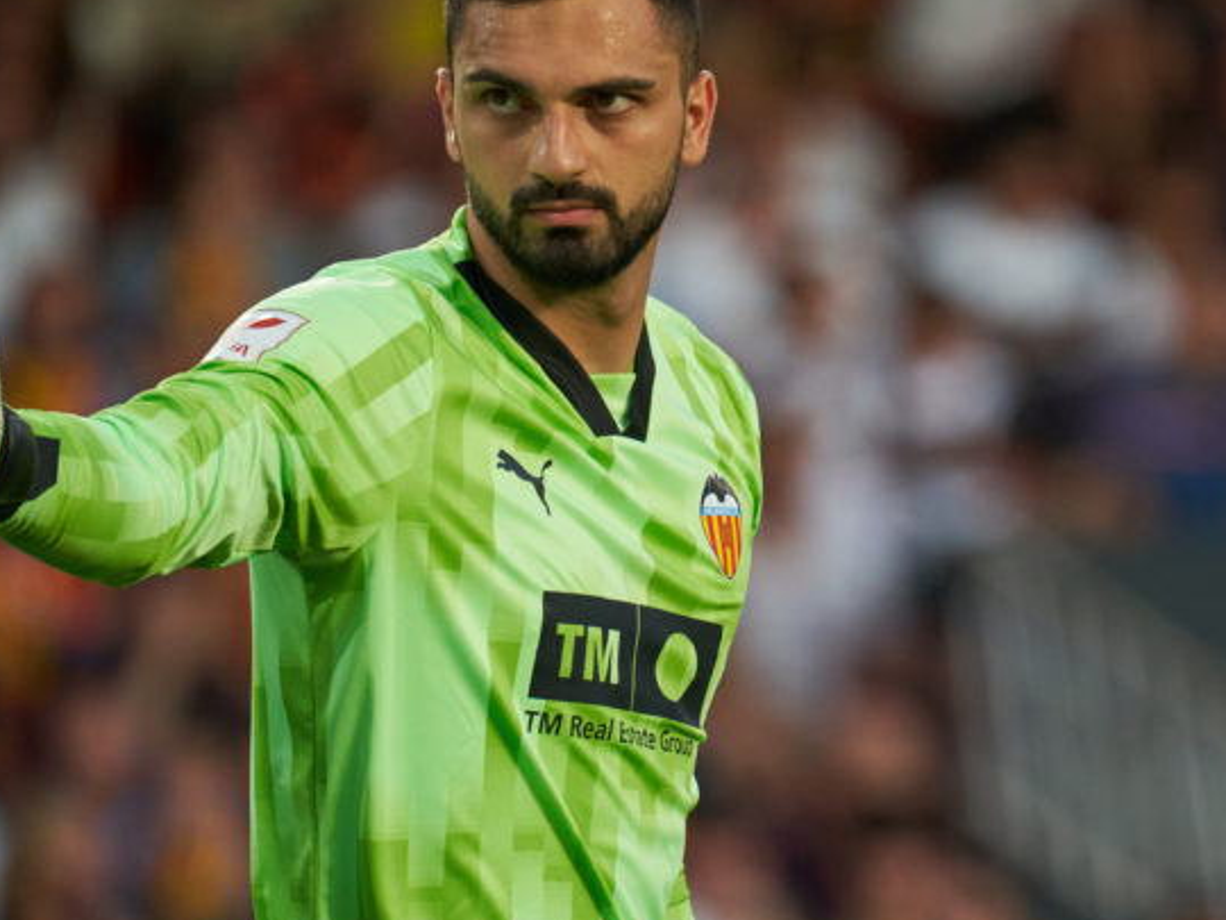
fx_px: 38782
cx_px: 954
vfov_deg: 1.4
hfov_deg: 1.8
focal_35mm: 1095
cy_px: 349
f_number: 6.3
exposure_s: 1/500
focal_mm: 600
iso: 2000
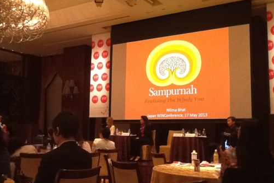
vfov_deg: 29.3
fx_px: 350
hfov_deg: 42.7
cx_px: 137
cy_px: 99
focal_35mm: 46
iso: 320
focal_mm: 2.03
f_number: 2.4
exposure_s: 1/20
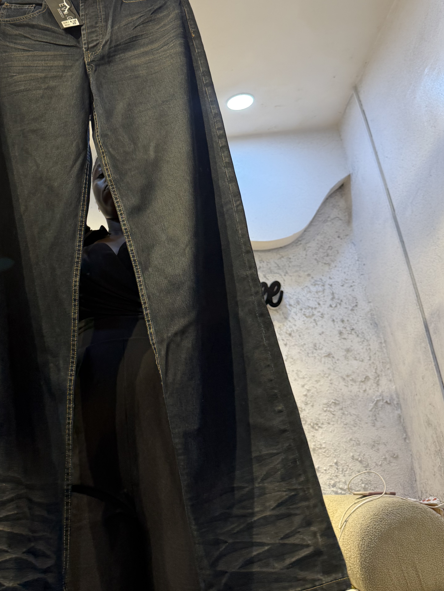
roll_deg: +3.4
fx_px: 616
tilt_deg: +26.1
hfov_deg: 38.9
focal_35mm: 36
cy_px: 185
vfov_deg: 50.2
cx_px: 125
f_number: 1.78
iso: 100
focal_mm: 6.76
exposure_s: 1/100
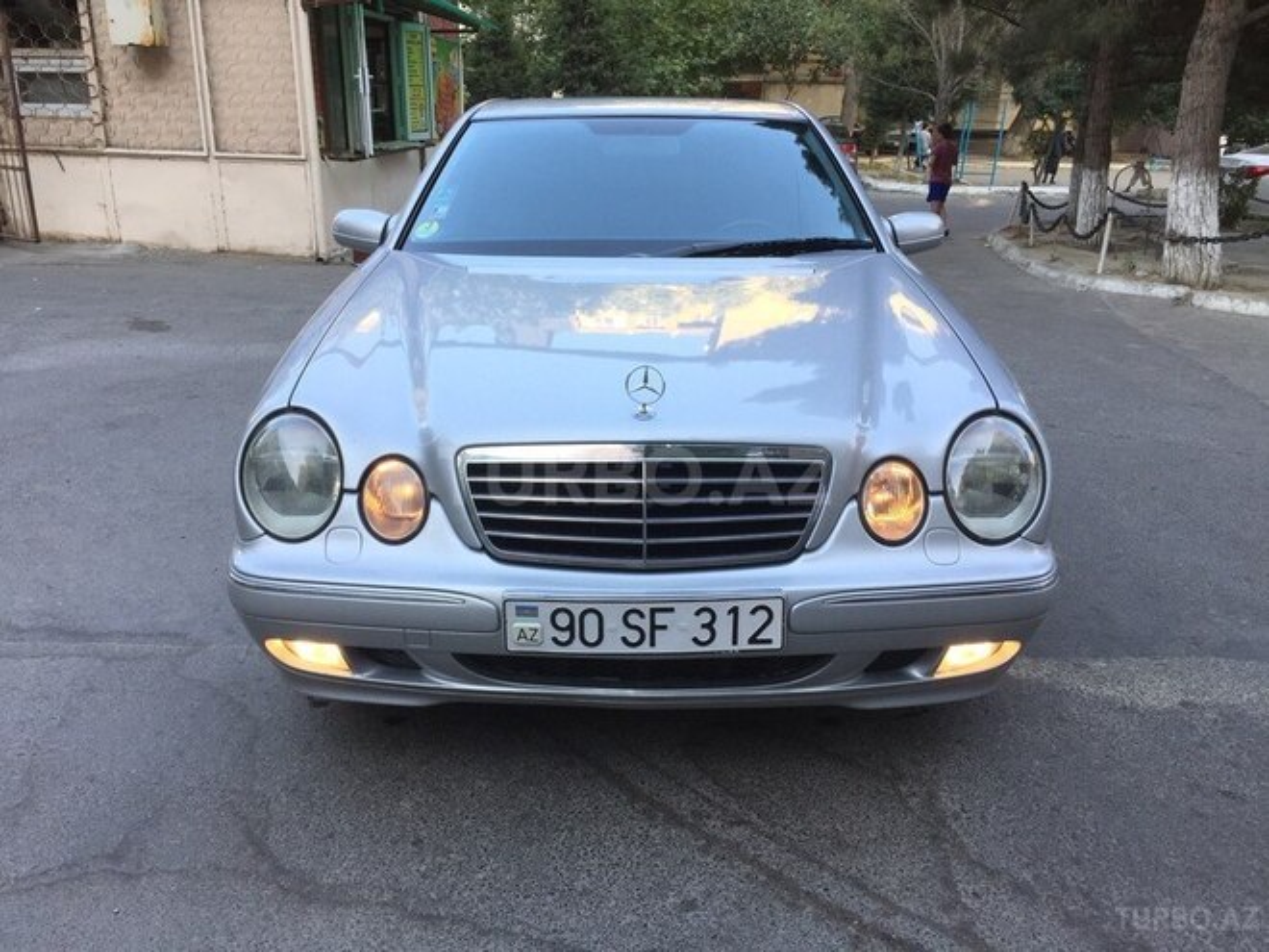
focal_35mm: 29
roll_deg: +0.6
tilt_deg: -21.1
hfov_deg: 61.7
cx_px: 634
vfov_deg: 48.2
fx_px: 1063
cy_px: 476
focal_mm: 4.15
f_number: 2.2
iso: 32
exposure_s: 1/159
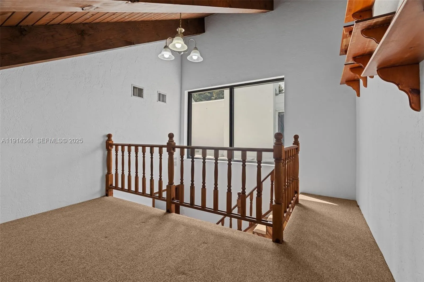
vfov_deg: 73.7
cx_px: 212
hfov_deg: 96.7
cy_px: 141
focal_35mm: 16
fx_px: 188
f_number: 8
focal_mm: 16
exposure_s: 1/13
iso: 320
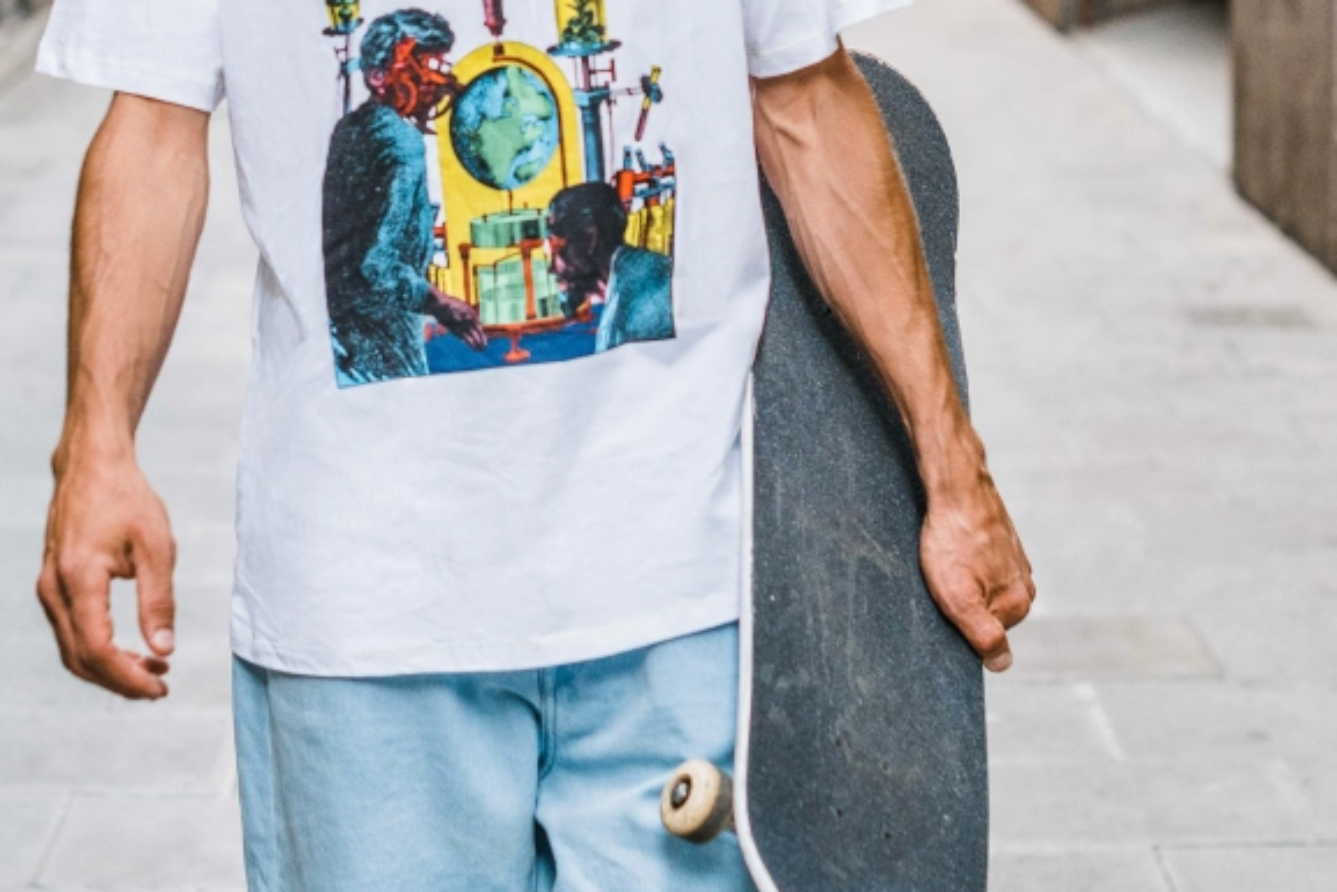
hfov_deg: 18.4
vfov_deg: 12.3
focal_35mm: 111
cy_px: 90
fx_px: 4123
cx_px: 577
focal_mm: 50
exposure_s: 1/400
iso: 400
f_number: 2.8
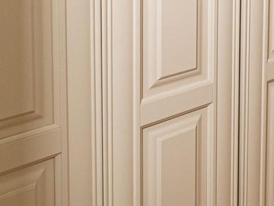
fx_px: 594
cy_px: -62
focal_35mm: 75
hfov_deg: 20.8
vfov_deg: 18.3
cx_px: 444
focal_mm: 9
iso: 200
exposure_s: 1/20
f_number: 4.5
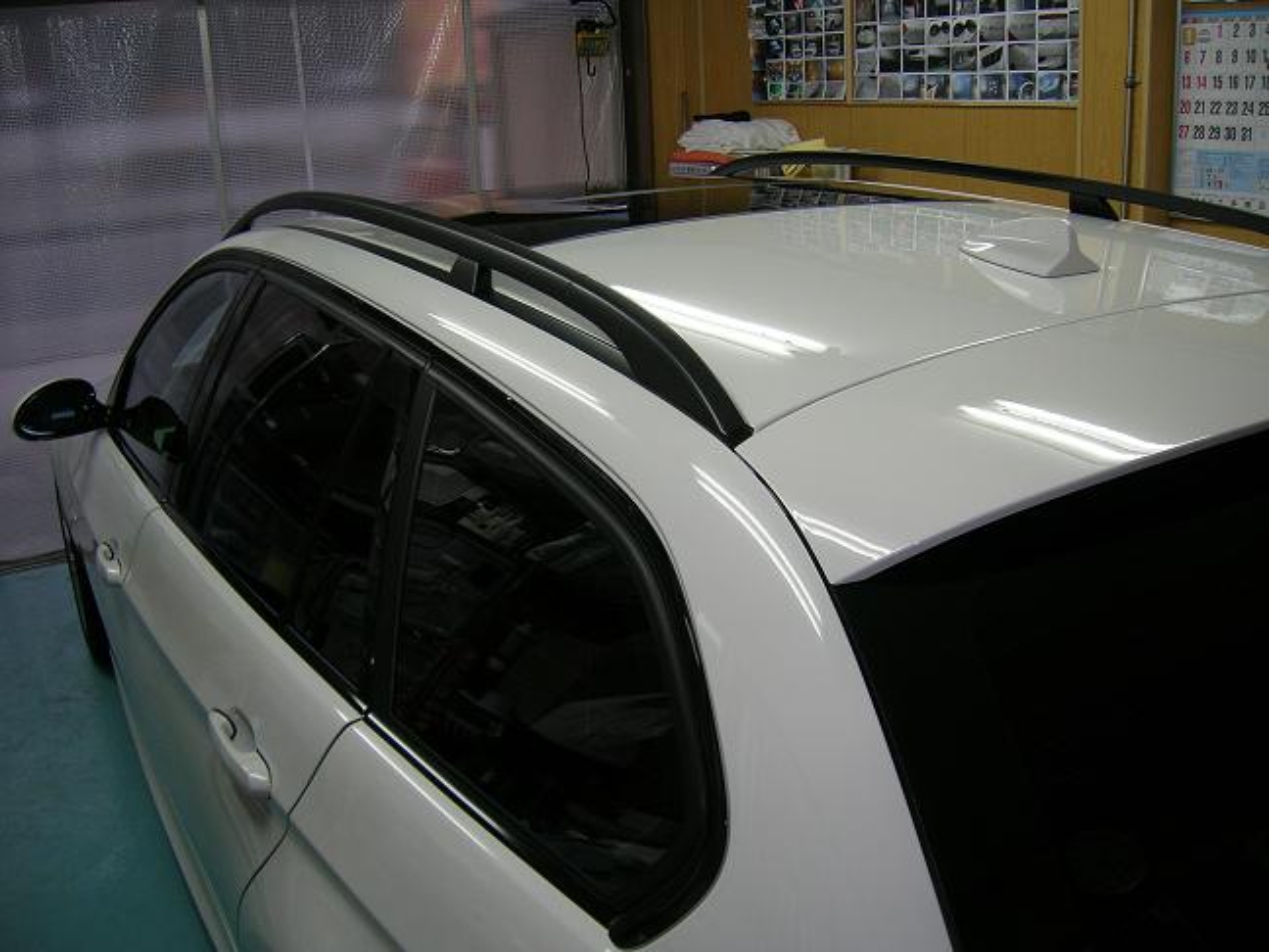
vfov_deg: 41.8
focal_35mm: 34
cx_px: 634
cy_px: 476
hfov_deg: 54.0
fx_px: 1246
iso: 50
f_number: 2.9
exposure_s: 1/30
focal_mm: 5.7
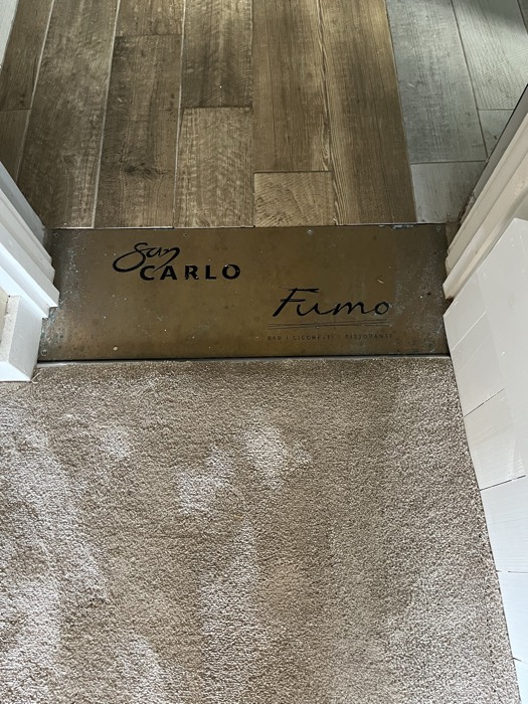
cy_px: 352
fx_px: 529
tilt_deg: -68.6
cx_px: 264
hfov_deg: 53.1
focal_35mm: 26
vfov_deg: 67.3
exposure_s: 1/50
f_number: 1.6
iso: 500
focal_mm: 5.1
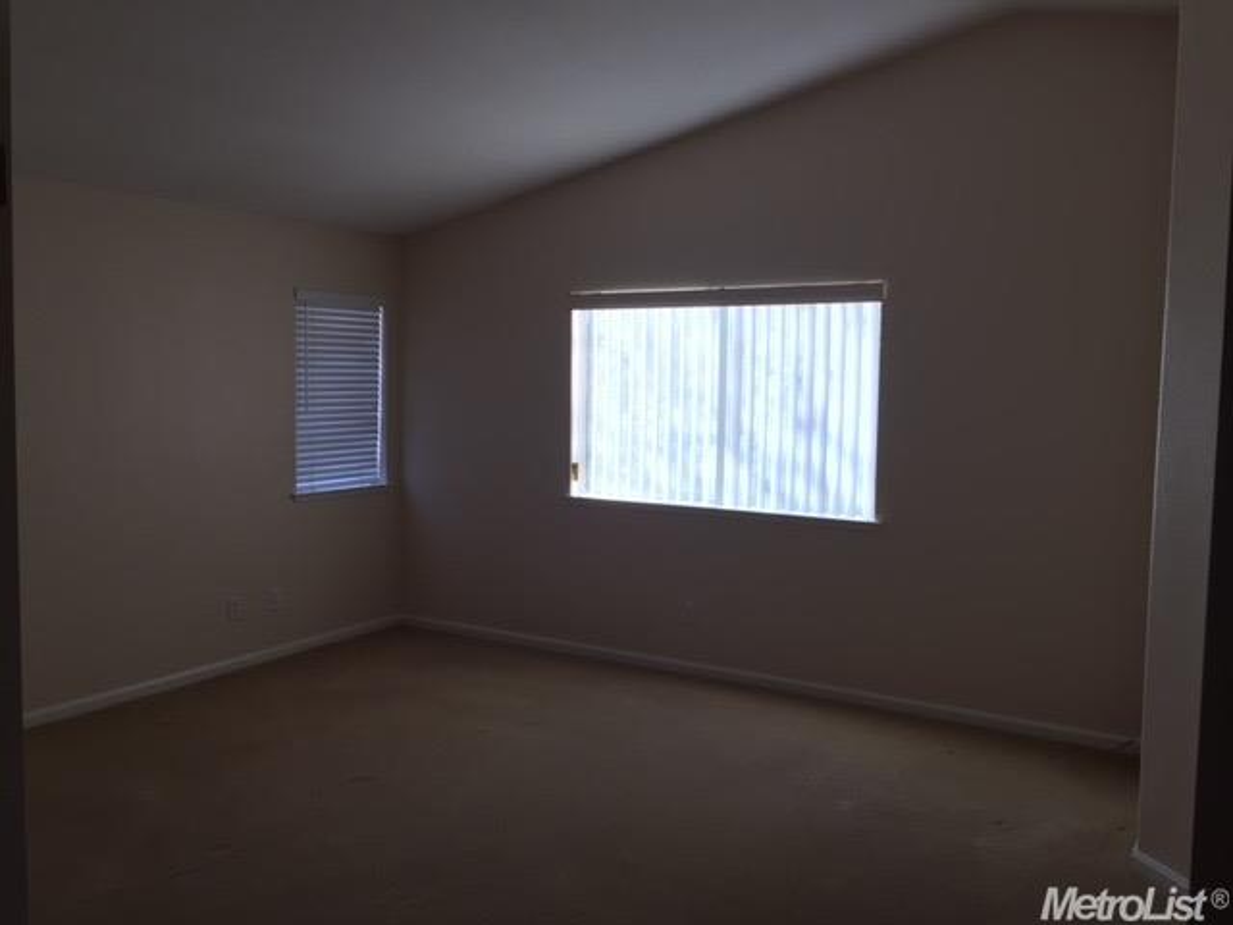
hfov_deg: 61.7
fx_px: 1033
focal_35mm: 29
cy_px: 462
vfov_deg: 48.2
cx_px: 616
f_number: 2.2
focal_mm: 4.15
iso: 40
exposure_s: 1/120
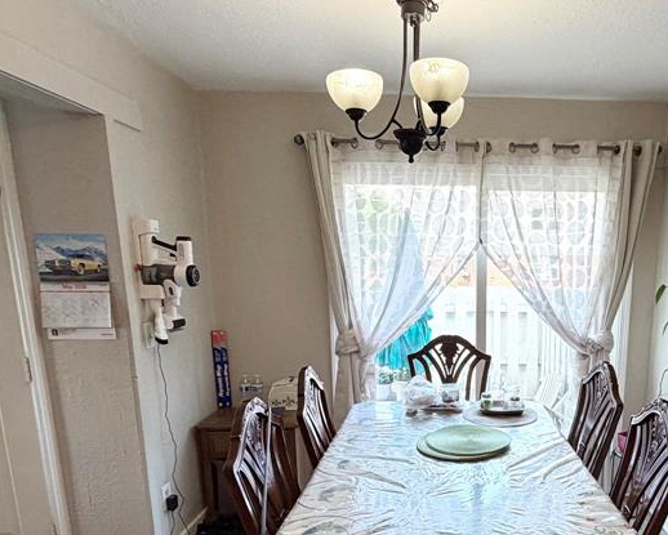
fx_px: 534
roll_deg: +0.2
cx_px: 469
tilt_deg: -10.7
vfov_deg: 51.9
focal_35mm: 27
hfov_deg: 61.7
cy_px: 369
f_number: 2.2
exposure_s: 1/120
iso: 200
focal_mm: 2.22
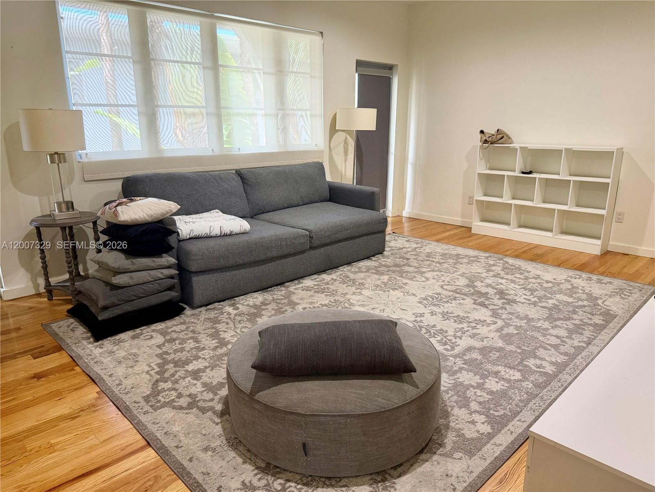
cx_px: 328
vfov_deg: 56.8
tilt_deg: -15.7
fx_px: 454
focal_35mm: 24
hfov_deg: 71.6
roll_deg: +0.6
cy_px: 246
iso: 250
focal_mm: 6.76
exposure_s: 1/60
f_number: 1.78
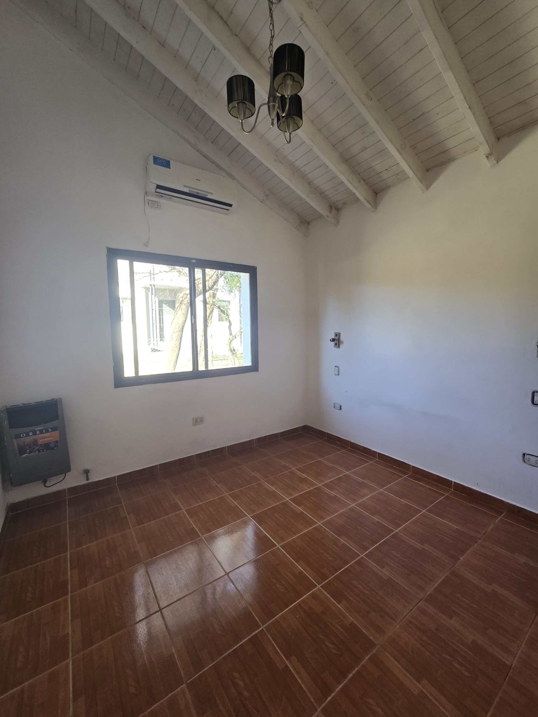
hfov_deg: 89.9
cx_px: 269
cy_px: 358
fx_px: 269
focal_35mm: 13
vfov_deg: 106.2
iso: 125
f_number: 2.2
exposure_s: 1/60
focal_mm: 2.2
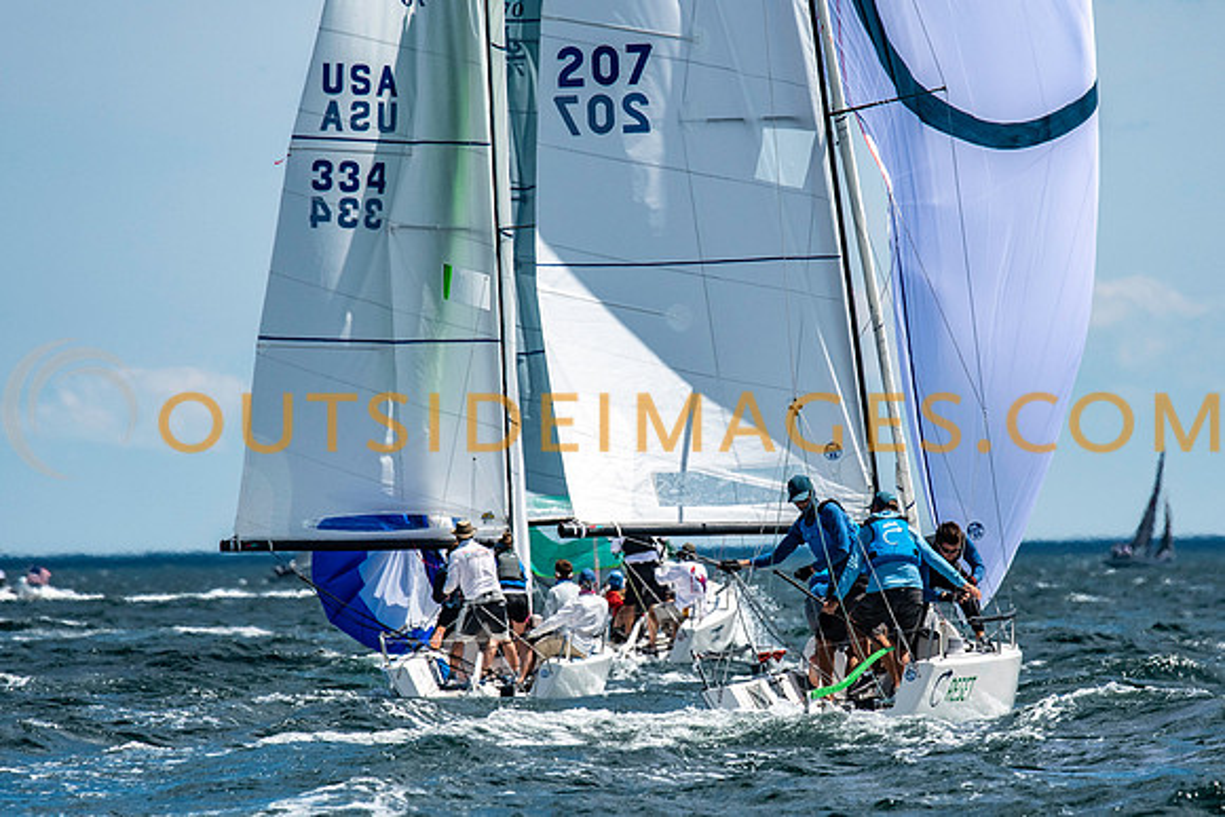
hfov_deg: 4.1
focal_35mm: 502
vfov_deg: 2.7
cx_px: 683
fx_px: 17077
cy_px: 455
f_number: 5.6
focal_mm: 300
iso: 500
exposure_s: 1/5000
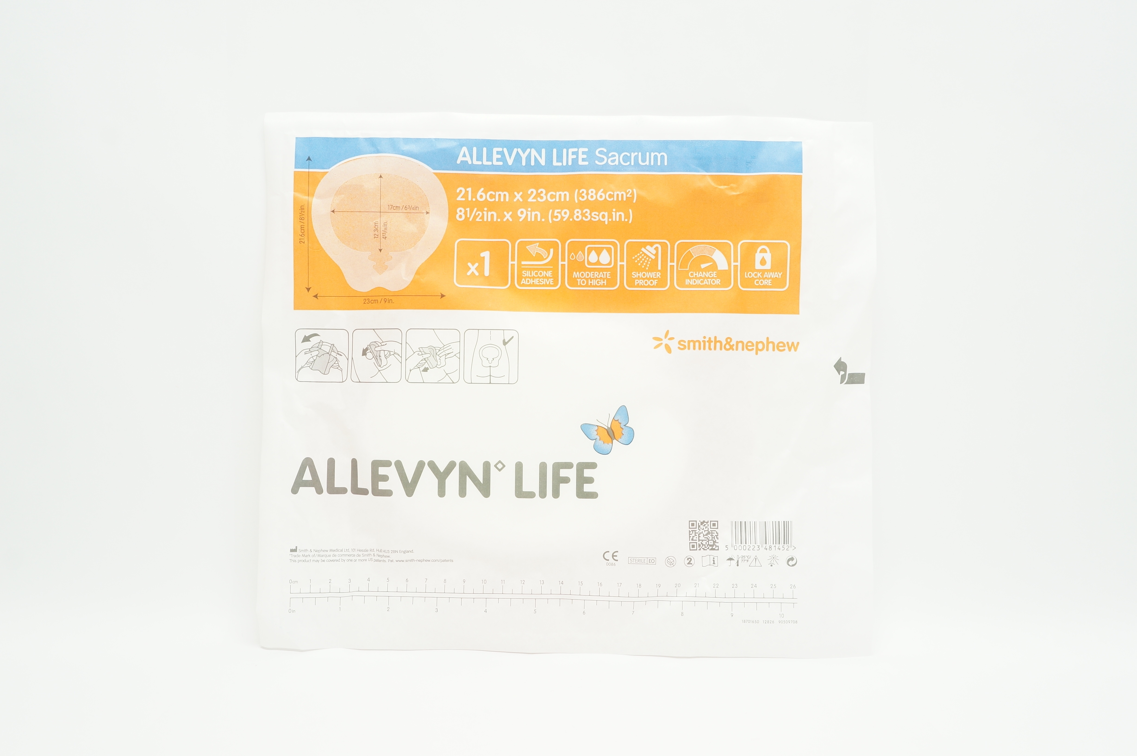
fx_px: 1230
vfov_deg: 34.1
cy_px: 378
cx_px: 568
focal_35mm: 39
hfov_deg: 49.6
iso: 400
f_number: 8
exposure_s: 1/25
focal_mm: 26
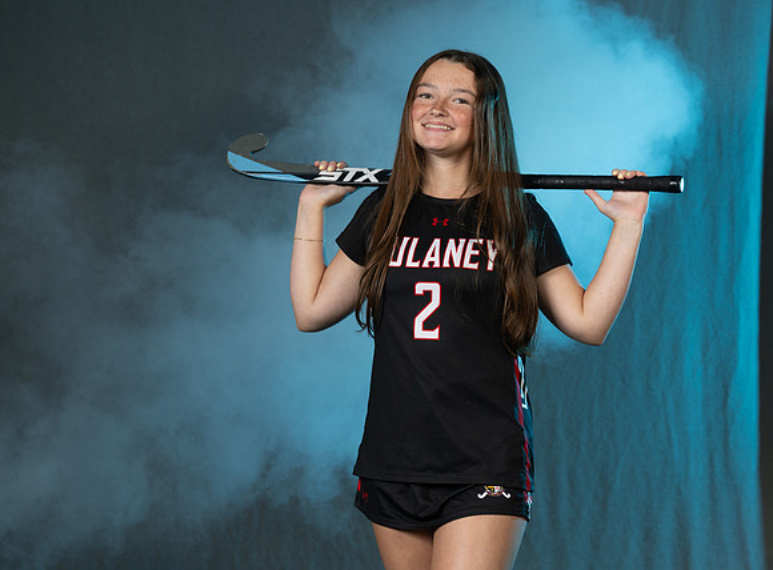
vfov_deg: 11.0
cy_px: 273
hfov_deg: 14.8
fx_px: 2968
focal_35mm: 134
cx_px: 448
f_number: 5.6
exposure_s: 1/125
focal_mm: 96
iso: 80
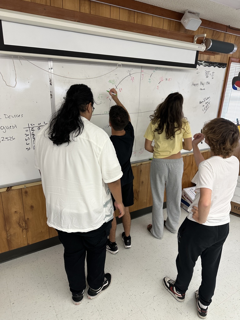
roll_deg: -4.0
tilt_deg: -18.9
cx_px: 120
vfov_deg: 71.6
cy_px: 160
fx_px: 222
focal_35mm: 24
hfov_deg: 56.8
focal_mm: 6.86
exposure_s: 1/120
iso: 125
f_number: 1.78
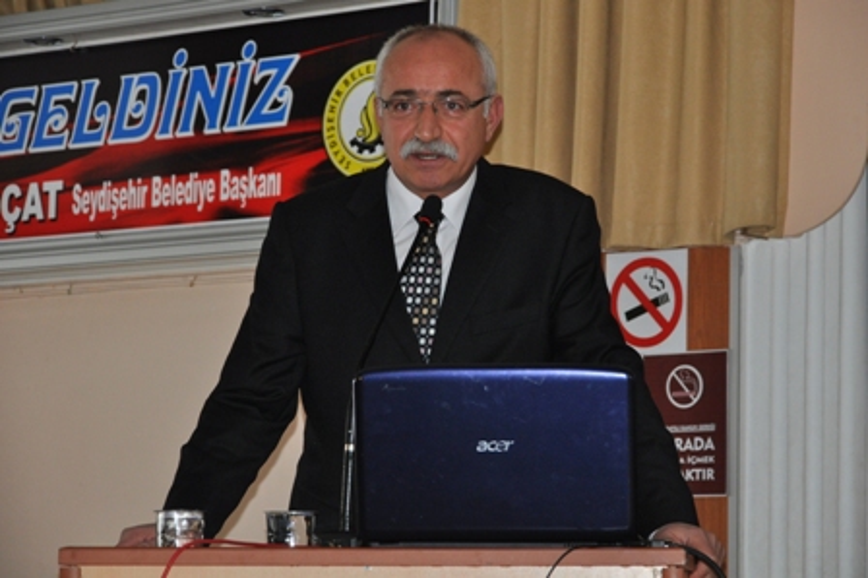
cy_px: 289
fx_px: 3253
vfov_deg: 10.1
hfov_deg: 15.2
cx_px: 434
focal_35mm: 135
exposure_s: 1/60
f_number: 5.6
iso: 800
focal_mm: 90
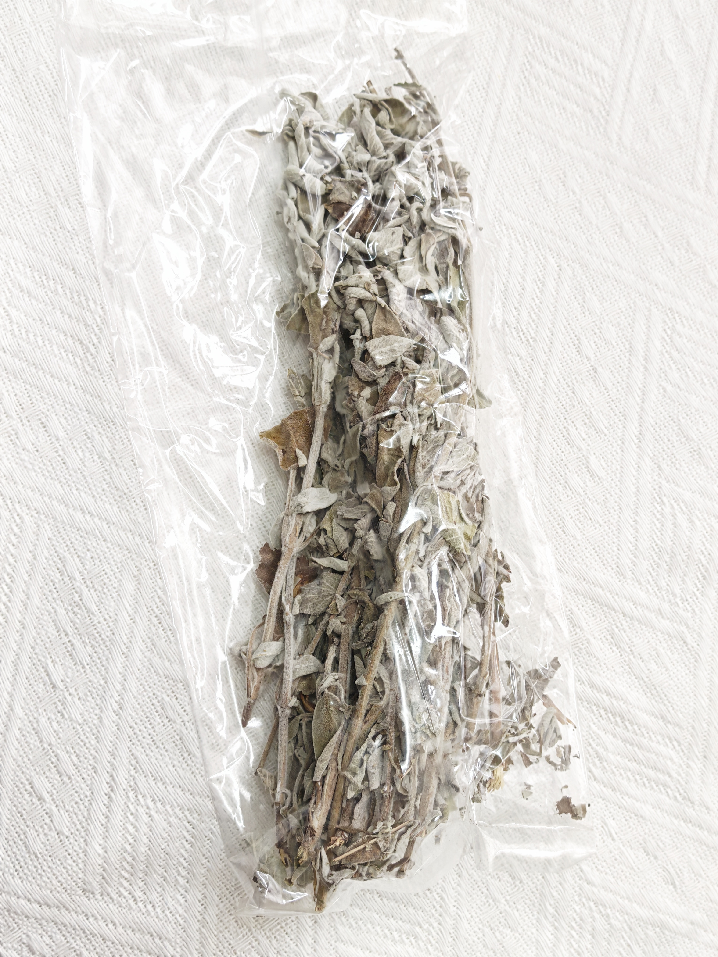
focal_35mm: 48
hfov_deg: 30.3
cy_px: 478
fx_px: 1327
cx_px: 359
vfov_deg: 39.7
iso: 100
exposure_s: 1/100
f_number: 2
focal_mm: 6.83
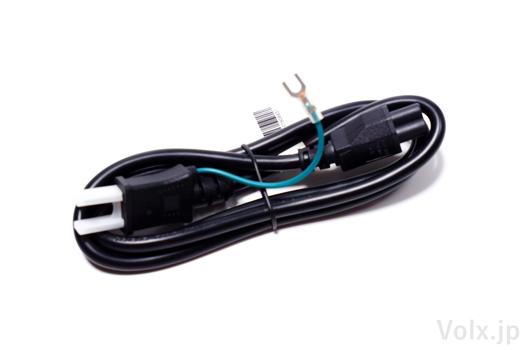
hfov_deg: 31.0
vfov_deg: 20.9
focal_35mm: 65
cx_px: 263
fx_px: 950
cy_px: 175
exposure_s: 1/60
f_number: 5.6
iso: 1000
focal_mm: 43.2
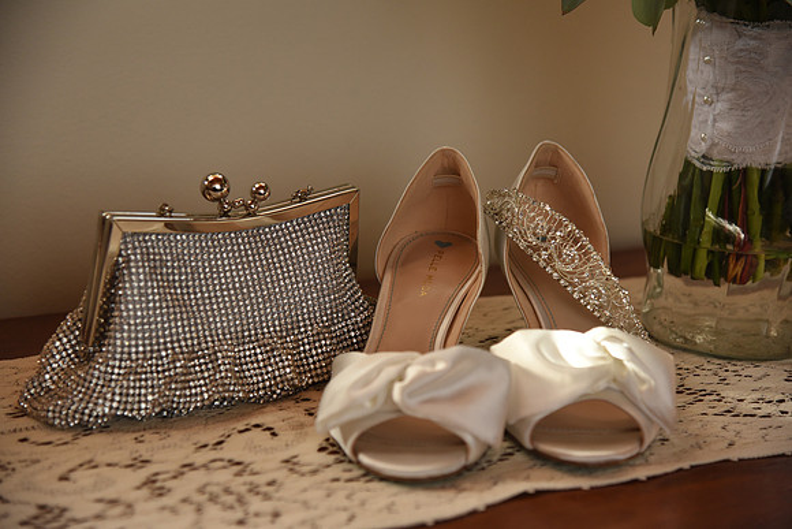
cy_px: 264
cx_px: 396
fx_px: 1716
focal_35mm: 78
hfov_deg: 26.0
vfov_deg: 17.5
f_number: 4.5
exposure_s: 1/100
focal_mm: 78
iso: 1000
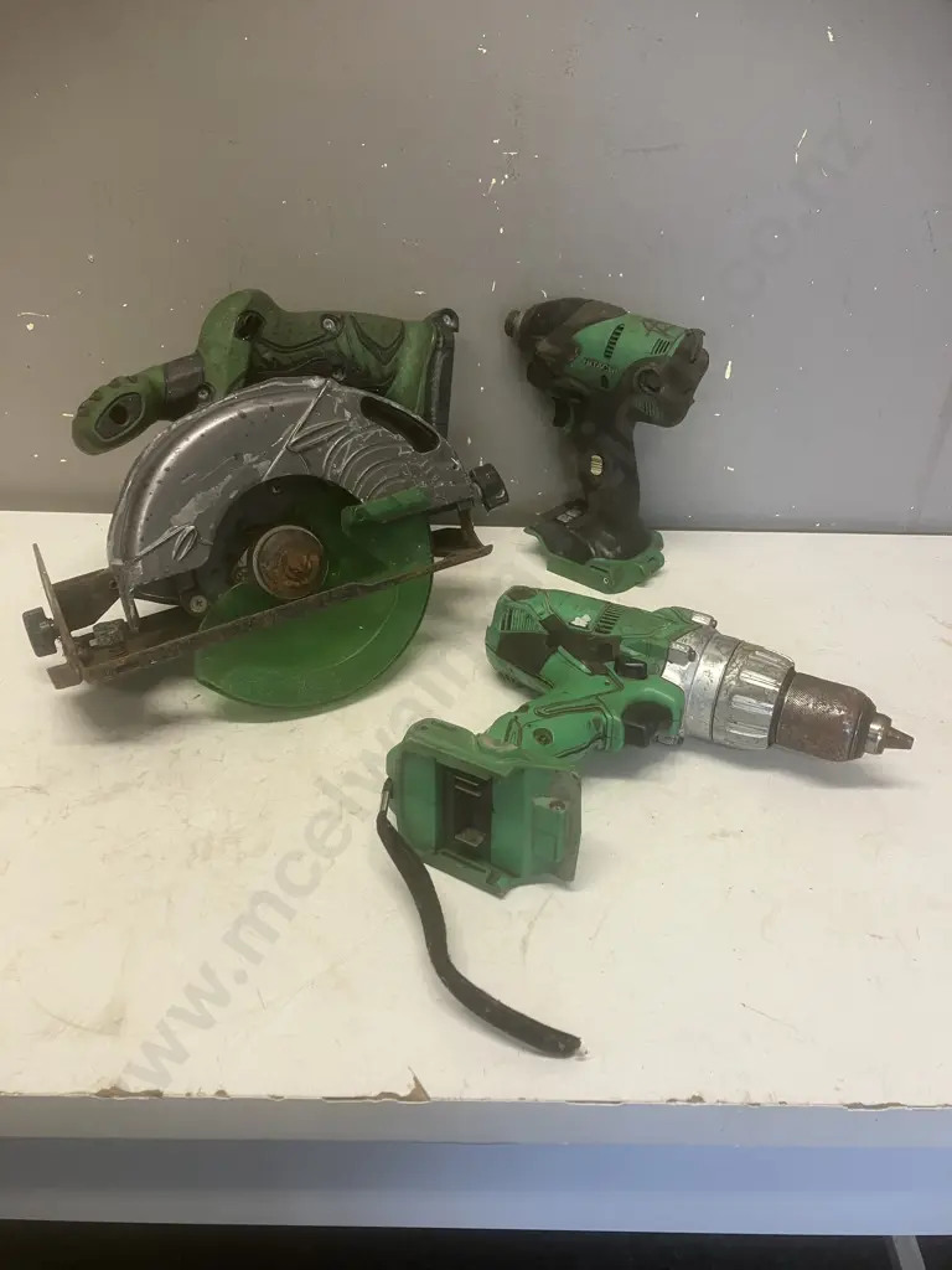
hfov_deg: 49.7
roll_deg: -2.6
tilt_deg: -31.9
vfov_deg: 63.4
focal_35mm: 28
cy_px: 635
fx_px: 1027
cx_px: 476
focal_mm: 3.99
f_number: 1.8
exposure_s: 1/50
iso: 64
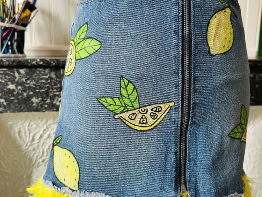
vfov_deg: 56.8
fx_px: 182
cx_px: 131
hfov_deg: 71.6
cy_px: 98
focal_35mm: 24
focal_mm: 6.86
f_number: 1.78
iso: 125
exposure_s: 1/121
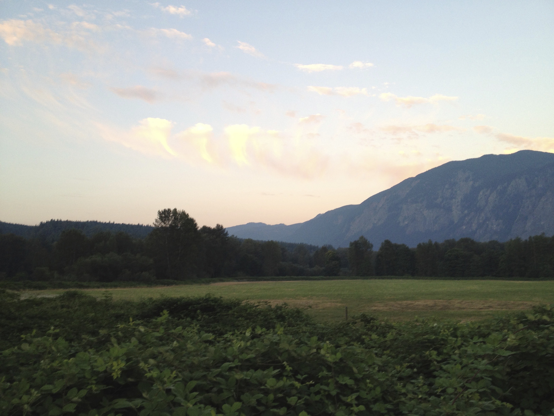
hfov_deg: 52.6
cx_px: 277
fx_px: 560
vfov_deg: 40.7
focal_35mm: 35
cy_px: 208
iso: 80
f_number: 2.4
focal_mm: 4.28
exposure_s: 1/60
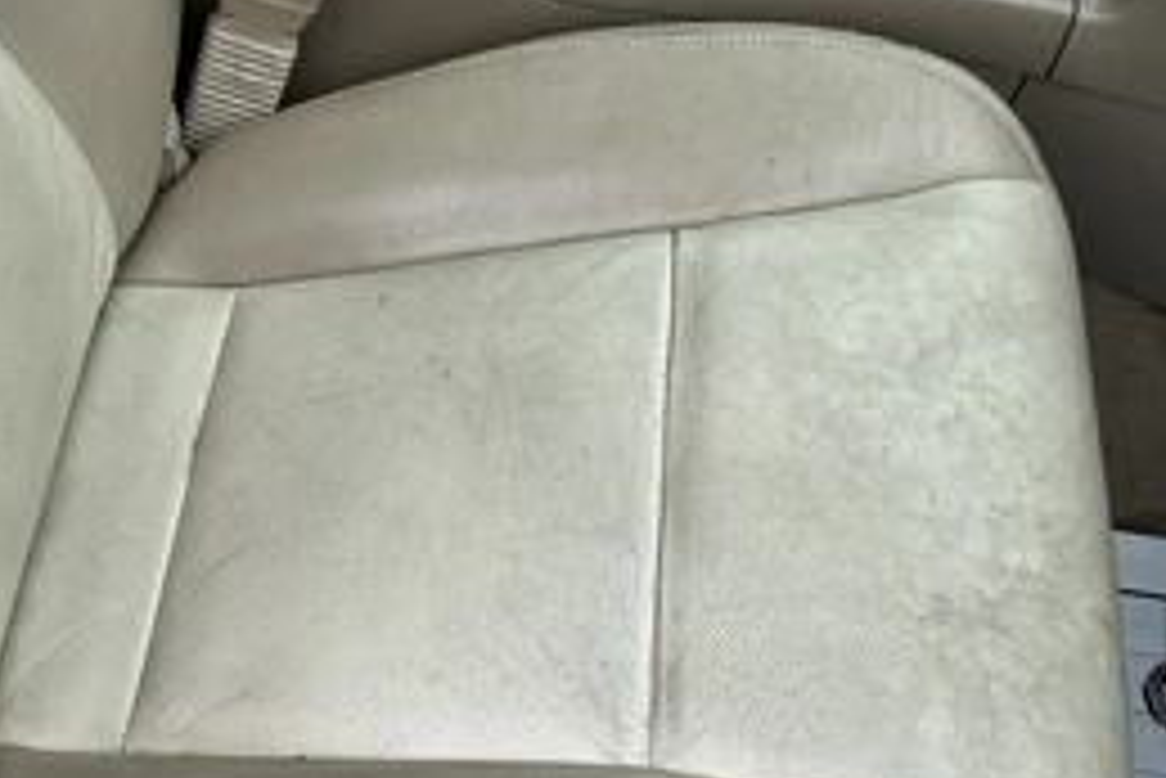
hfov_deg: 43.1
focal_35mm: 45
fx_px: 1458
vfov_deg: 29.5
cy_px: 580
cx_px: 414
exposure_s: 1/327
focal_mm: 3
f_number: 1.8
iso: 25
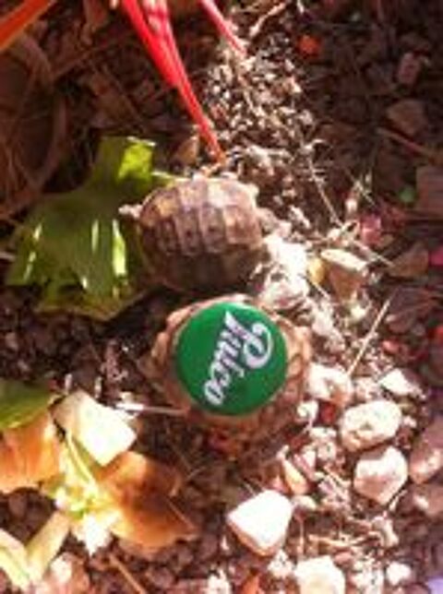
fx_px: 600
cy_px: 297
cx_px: 222
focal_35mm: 35
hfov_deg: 40.5
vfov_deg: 52.7
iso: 80
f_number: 2.8
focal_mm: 3.85
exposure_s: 1/343
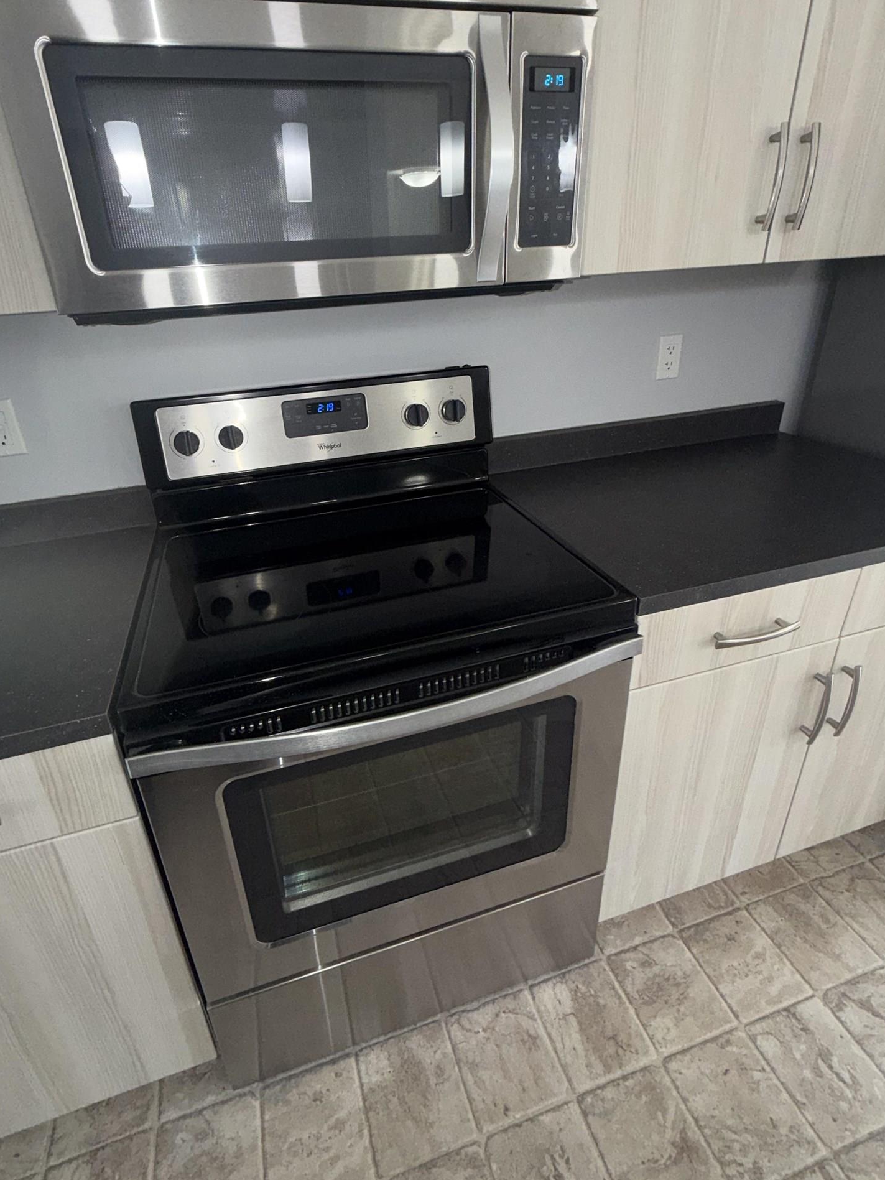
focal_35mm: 17
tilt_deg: -23.2
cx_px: 397
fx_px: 579
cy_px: 516
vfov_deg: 90.6
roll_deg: +3.2
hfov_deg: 74.5
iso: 80
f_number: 2.2
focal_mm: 2.22
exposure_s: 1/60
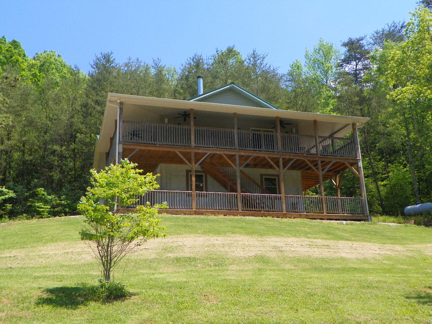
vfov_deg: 35.1
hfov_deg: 45.8
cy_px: 162
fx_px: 512
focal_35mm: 41
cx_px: 216
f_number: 4
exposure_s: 1/400
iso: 64
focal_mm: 7.3
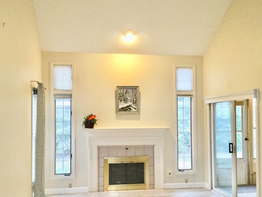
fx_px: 288
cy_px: 109
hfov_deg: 48.9
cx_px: 126
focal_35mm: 38
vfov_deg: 37.7
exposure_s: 1/30
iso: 160
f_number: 2.4
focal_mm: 3.3
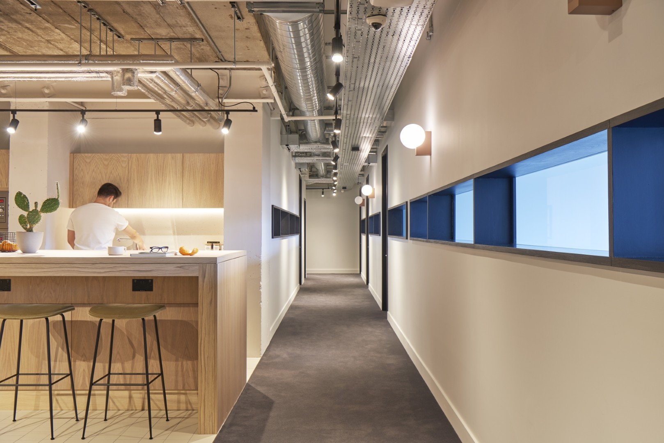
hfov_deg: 58.7
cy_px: 222
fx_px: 590
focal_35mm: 32
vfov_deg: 41.1
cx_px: 332
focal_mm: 32
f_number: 9
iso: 100
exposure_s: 1/1.3
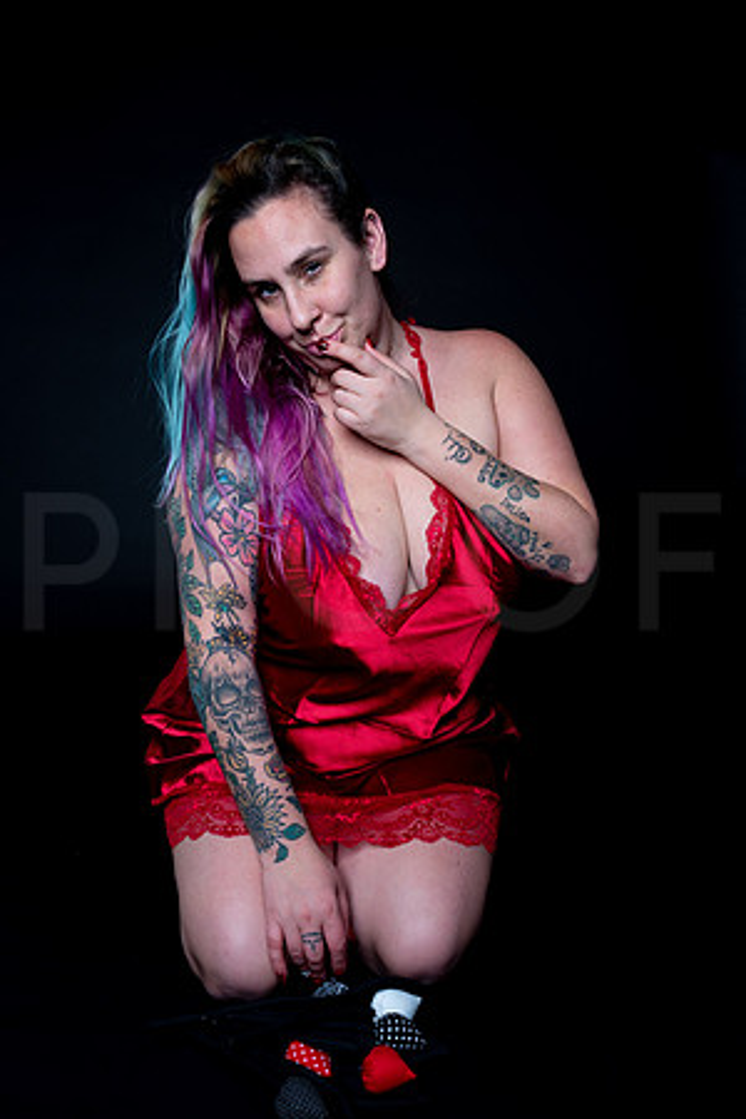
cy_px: 560
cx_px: 373
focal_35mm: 35
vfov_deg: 54.4
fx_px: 1088
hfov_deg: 37.9
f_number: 10
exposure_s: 1/160
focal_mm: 35
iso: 100
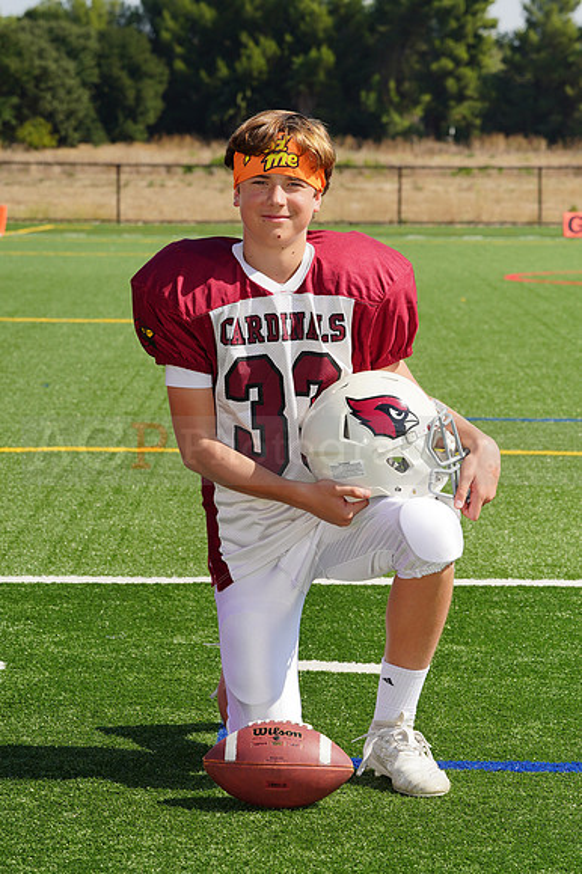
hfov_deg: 8.9
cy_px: 437
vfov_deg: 13.3
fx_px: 3739
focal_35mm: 154
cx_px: 291
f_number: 14
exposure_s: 1/250
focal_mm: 154
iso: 200
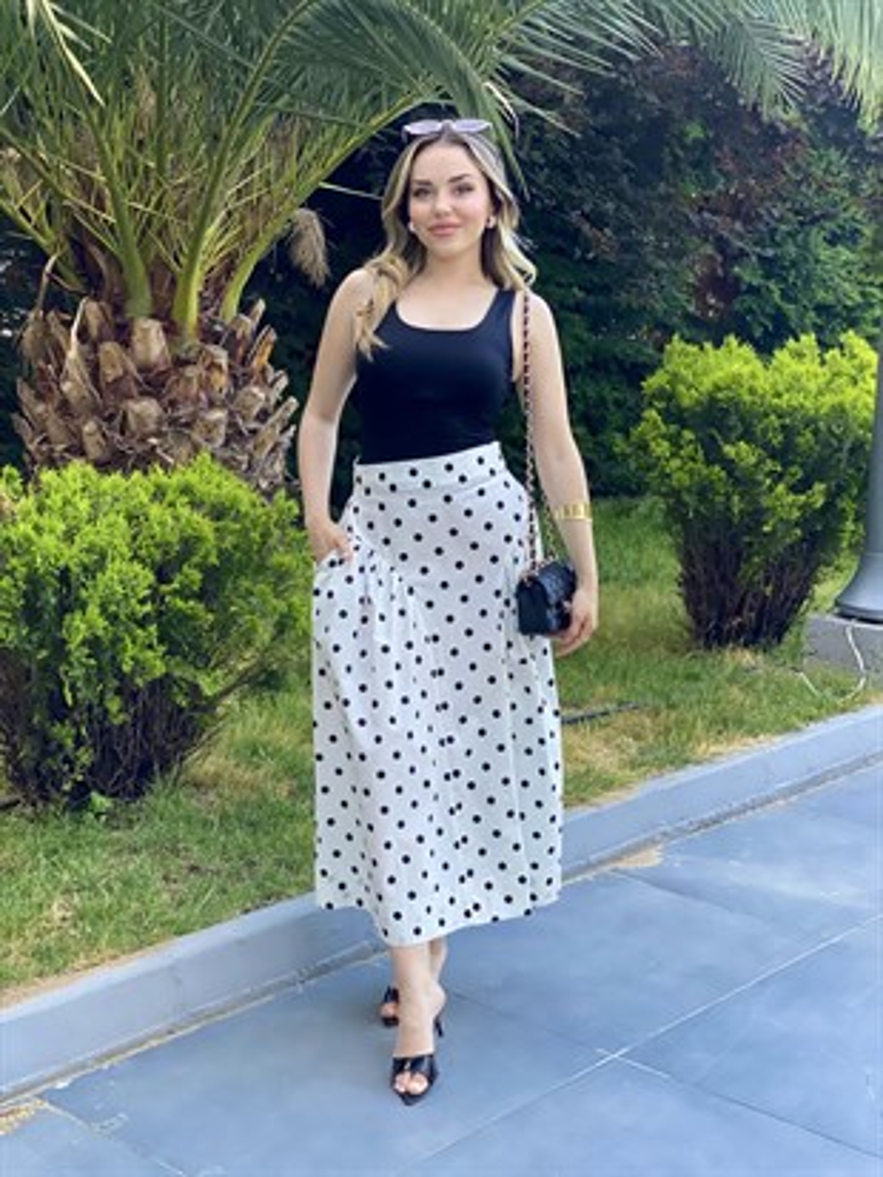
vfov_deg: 36.8
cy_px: 588
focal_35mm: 52
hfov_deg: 28.0
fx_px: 1768
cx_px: 442
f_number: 2
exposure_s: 1/122
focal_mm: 6
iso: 200
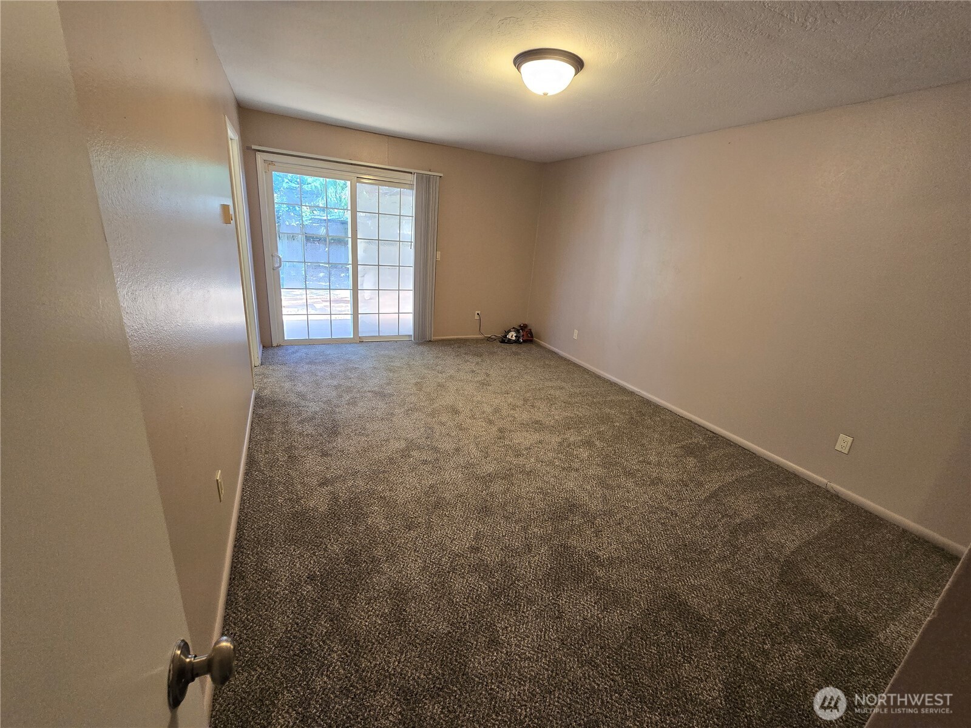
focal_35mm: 13
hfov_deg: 106.2
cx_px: 486
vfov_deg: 89.9
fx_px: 365
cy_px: 364
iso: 250
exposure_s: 1/60
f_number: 2.2
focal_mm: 2.2
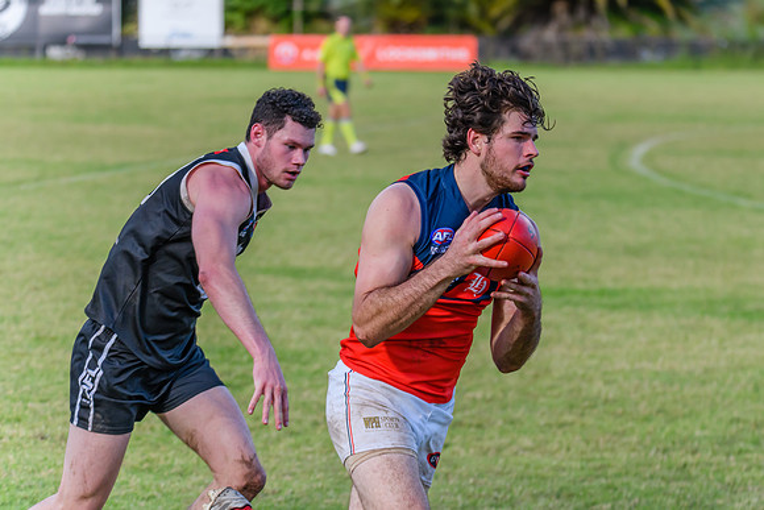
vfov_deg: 7.1
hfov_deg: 10.6
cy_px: 185
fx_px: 4122
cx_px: 489
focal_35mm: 194
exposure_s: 1/2000
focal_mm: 150
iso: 1000
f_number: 5
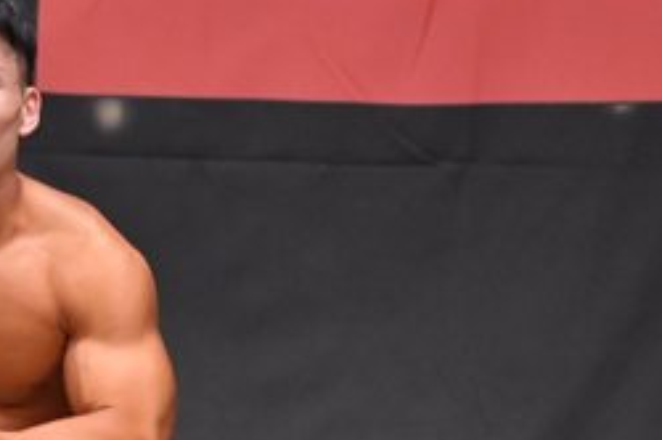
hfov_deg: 2.6
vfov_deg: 1.7
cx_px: -20
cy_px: 551
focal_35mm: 791
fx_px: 14527
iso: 6400
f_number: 5.6
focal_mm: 170
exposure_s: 1/400
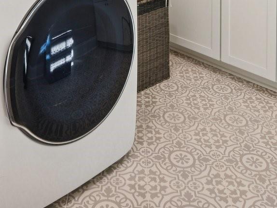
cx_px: 93
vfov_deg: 23.2
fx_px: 384
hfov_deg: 39.2
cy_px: -118
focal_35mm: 48
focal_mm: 14
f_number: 8
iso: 200
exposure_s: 1/40
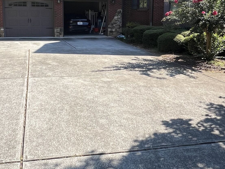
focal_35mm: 36
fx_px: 234
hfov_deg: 50.9
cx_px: 88
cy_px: 55
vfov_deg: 39.1
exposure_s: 1/951
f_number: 1.8
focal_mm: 1.57
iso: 32
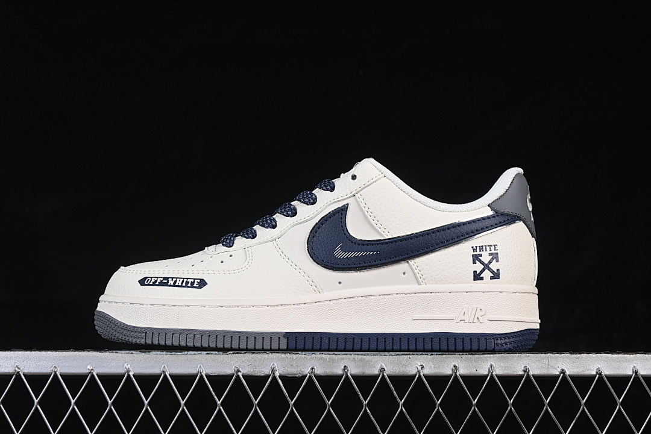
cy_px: 217
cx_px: 326
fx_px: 1356
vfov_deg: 18.2
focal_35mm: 75
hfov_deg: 27.0
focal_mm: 50
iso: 160
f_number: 8
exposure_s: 1/80
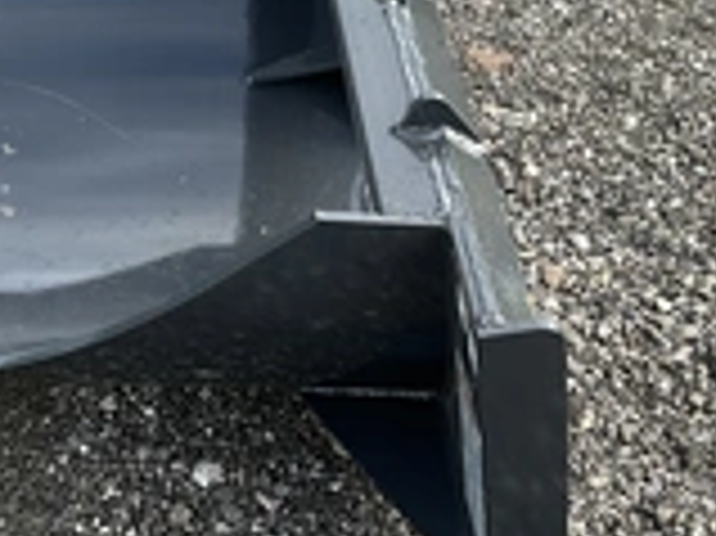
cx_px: 185
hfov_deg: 26.4
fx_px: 1509
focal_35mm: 73
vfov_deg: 20.1
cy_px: 194
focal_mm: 3
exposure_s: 1/163
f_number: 1.8
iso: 20
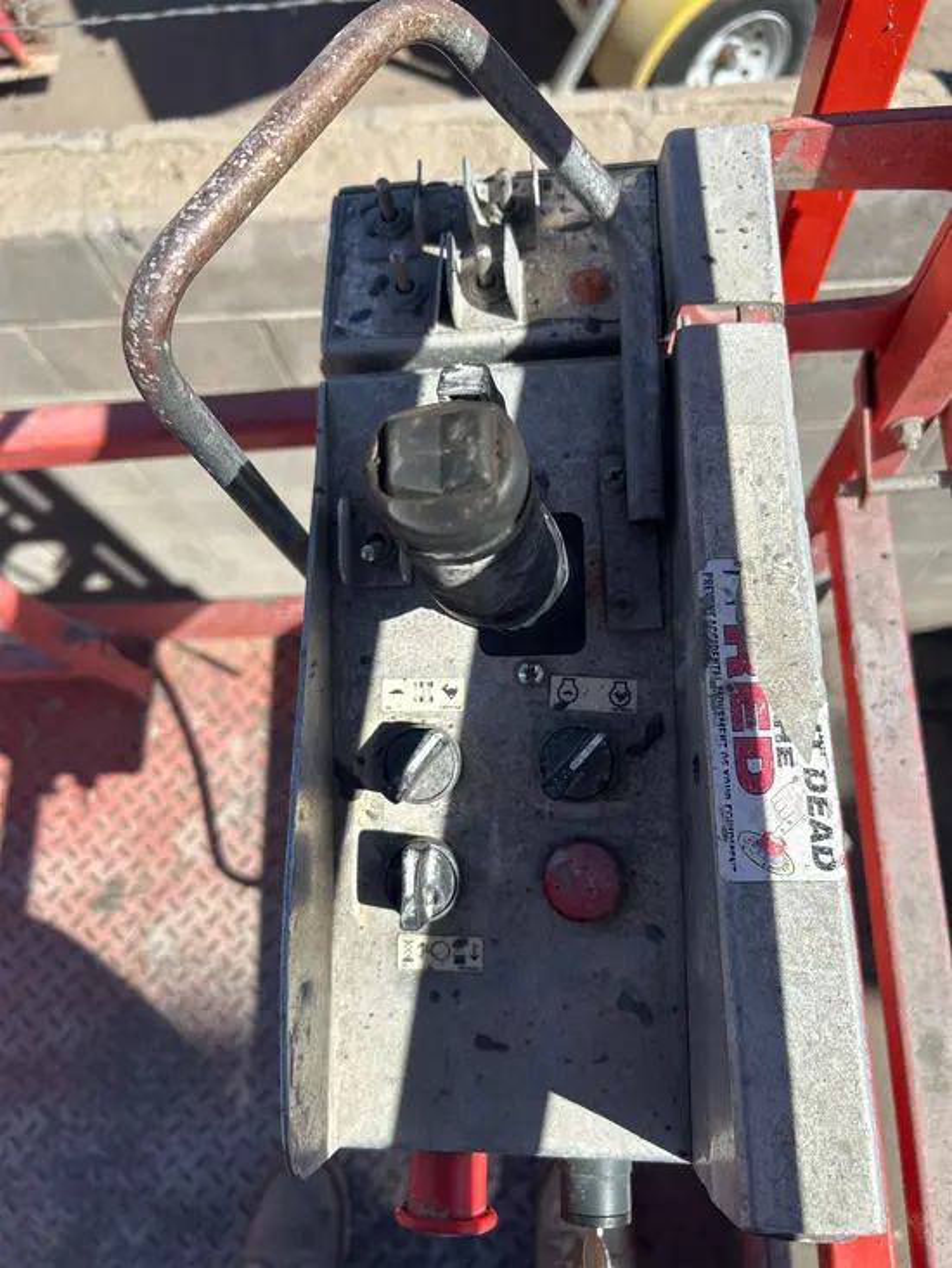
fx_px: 953
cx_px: 476
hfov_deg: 53.1
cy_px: 634
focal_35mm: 26
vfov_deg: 67.3
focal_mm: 5.7
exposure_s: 1/3460
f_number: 1.5
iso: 50
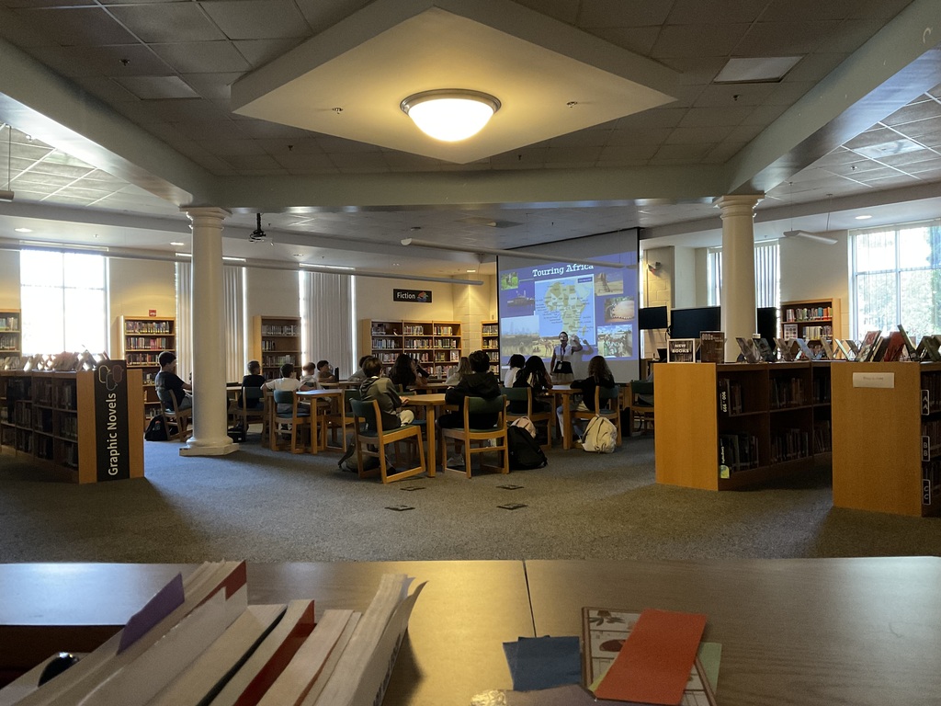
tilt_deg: -0.1
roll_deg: +0.1
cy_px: 353
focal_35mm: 29
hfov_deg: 61.7
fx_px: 788
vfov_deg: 48.2
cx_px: 470
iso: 320
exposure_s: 1/30
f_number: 1.8
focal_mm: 3
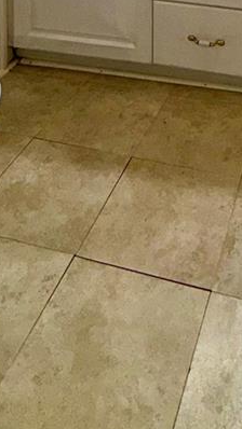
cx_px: 212
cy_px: -192
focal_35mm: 46
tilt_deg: -1.8
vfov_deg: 29.7
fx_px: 525
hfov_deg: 25.3
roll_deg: -0.2
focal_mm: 2.22
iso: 25
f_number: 2.2
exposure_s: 1/122
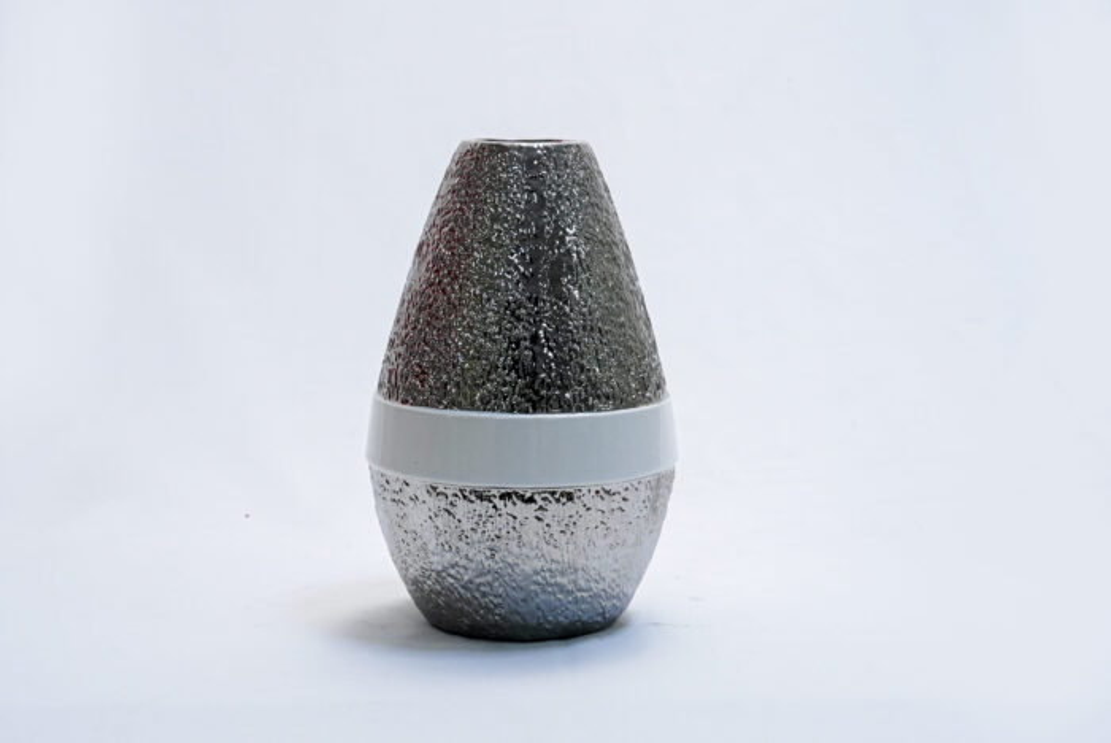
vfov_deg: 21.0
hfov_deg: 30.9
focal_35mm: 65
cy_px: 372
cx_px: 556
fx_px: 2008
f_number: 13
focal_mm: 65
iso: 3200
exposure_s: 1/125
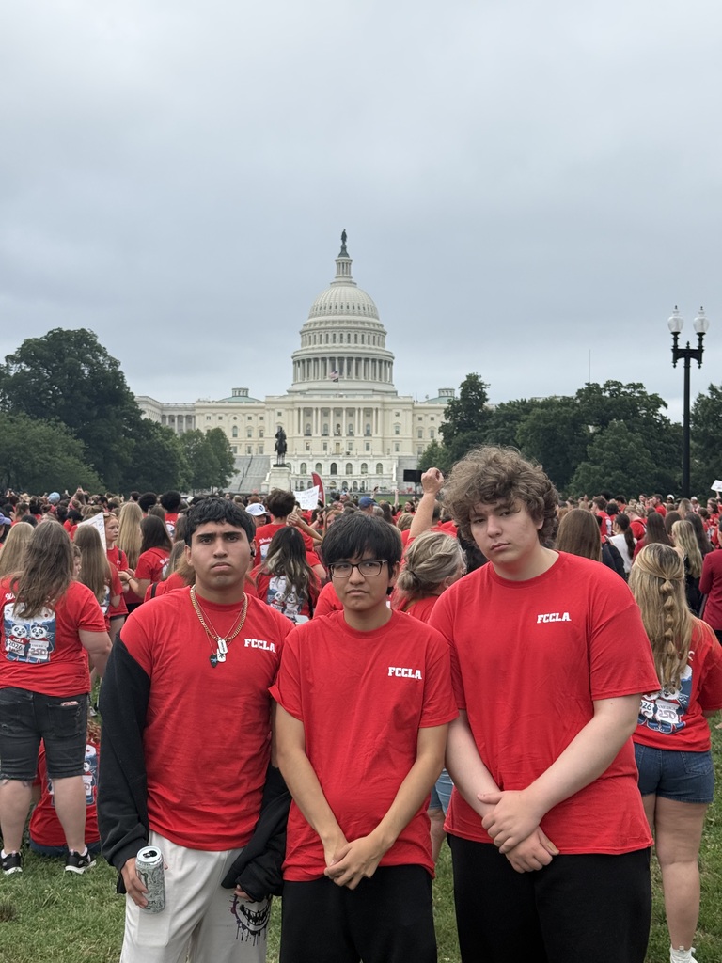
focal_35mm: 48
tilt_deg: +2.6
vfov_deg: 39.7
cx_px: 361
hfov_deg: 30.3
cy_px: 482
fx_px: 1335
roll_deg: -2.3
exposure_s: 1/828
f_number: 1.78
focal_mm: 6.76
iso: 64
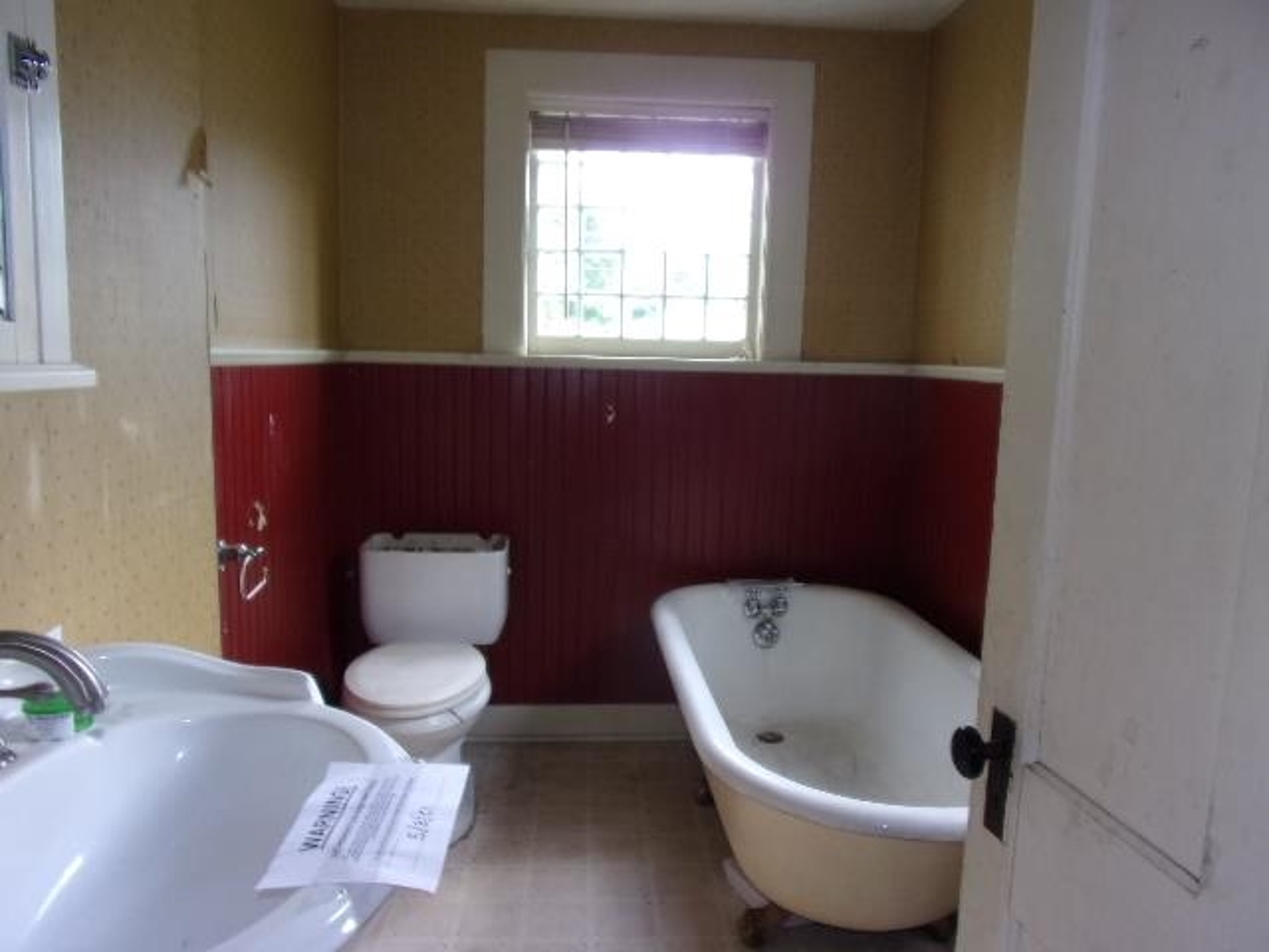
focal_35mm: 24
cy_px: 476
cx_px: 634
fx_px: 880
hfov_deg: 71.6
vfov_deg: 56.8
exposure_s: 1/34
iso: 100
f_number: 3.3
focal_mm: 4.3
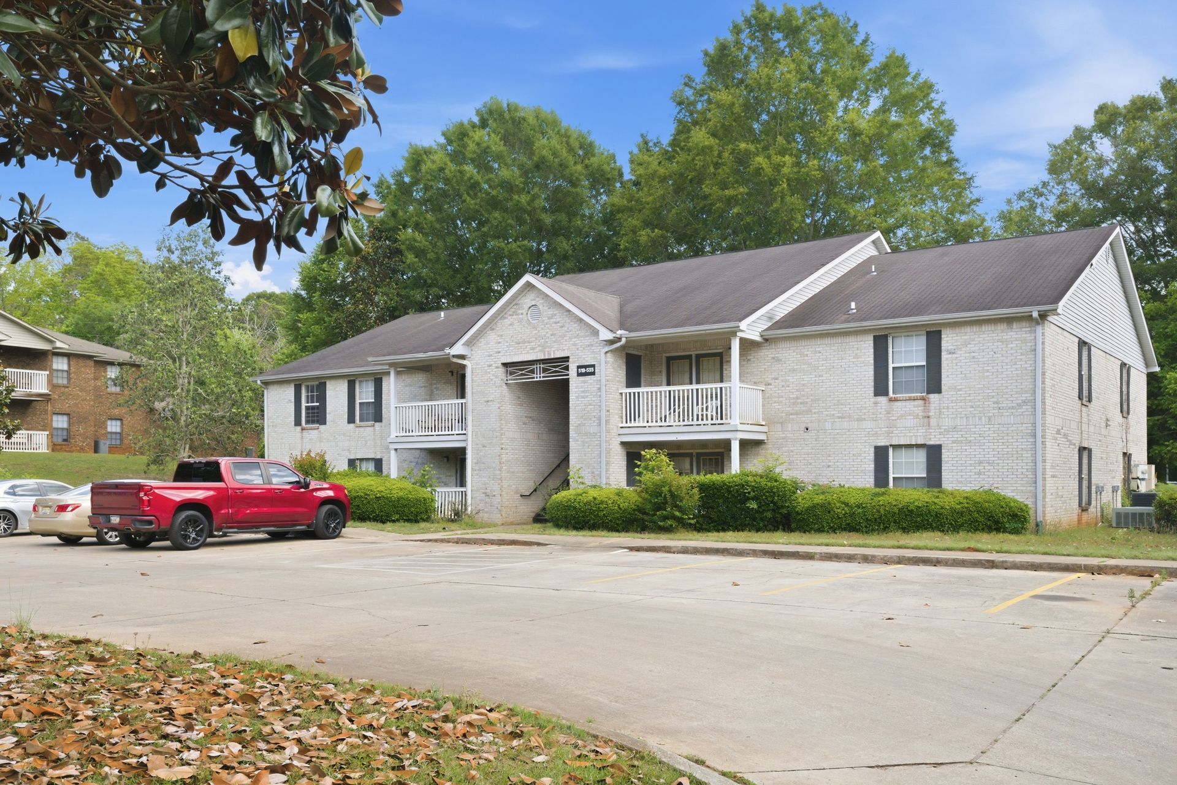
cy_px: 392
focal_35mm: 32
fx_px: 1046
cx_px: 588
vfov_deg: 41.1
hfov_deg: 58.7
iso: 400
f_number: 10
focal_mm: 32
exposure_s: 1/160
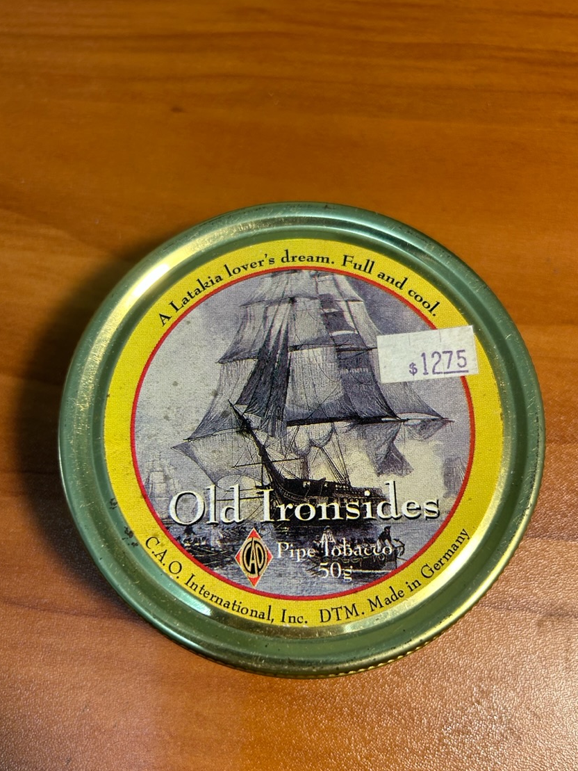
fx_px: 668
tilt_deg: -77.4
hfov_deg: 46.8
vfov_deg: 59.7
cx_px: 295
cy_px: 440
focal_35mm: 30
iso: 100
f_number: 1.5
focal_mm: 5.7
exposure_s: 1/120
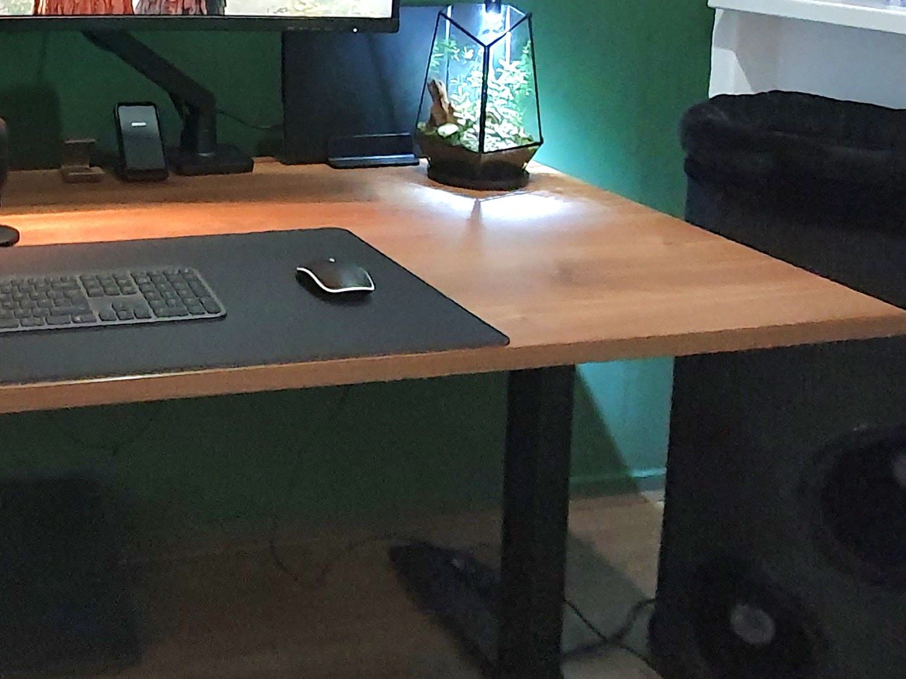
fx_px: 1126
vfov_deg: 31.0
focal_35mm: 43
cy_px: -10
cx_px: 22
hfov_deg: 39.3
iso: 640
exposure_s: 1/20
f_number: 2.2
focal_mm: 1.8
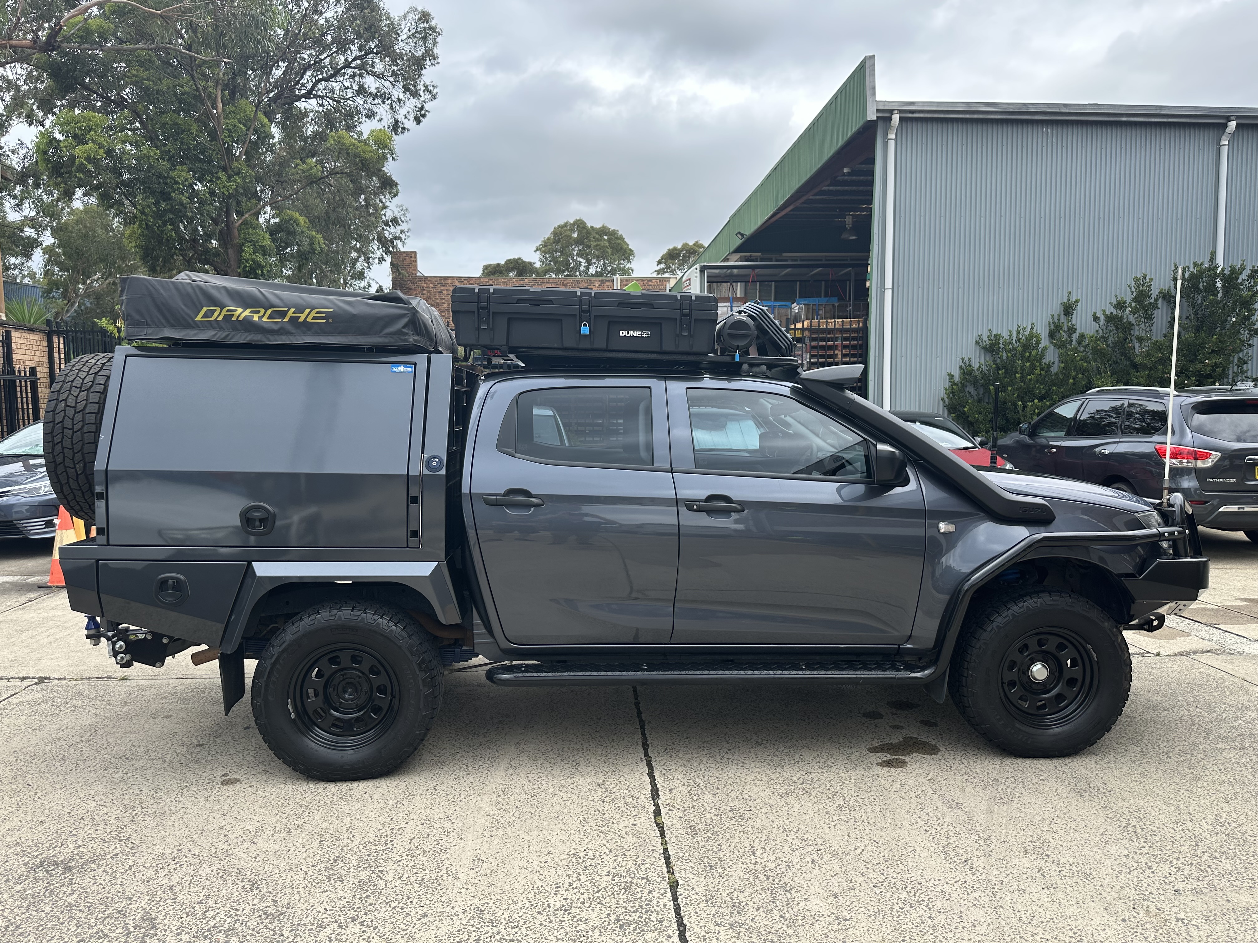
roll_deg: +0.5
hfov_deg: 71.6
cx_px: 629
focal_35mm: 24
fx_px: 872
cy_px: 472
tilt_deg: -4.8
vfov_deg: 56.8
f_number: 1.78
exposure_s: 1/1812
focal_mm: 6.86
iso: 80
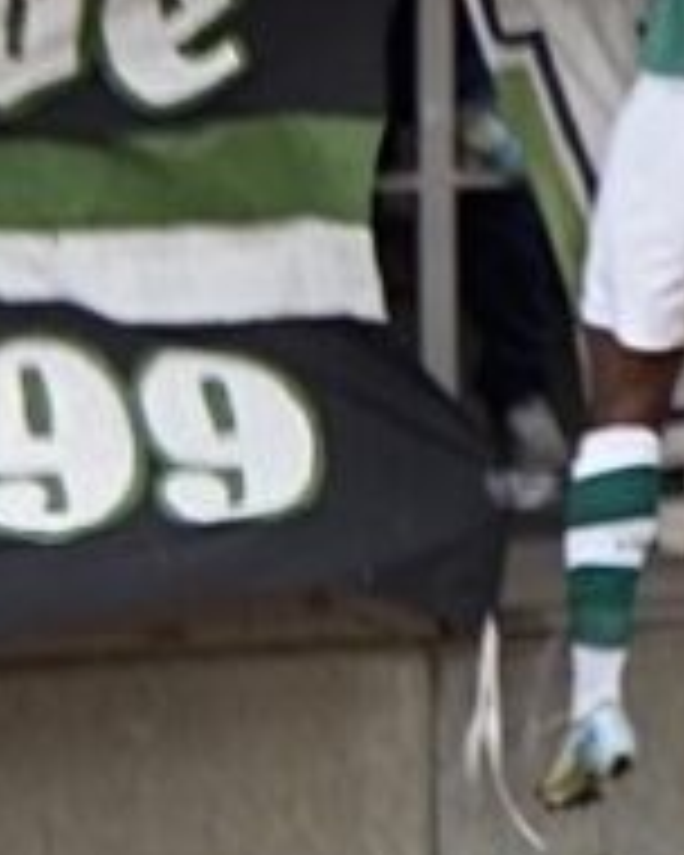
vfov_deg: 8.7
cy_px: -596
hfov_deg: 5.8
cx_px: 3010
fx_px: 5415
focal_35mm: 214
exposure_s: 1/80
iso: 100
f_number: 4.5
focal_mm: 18
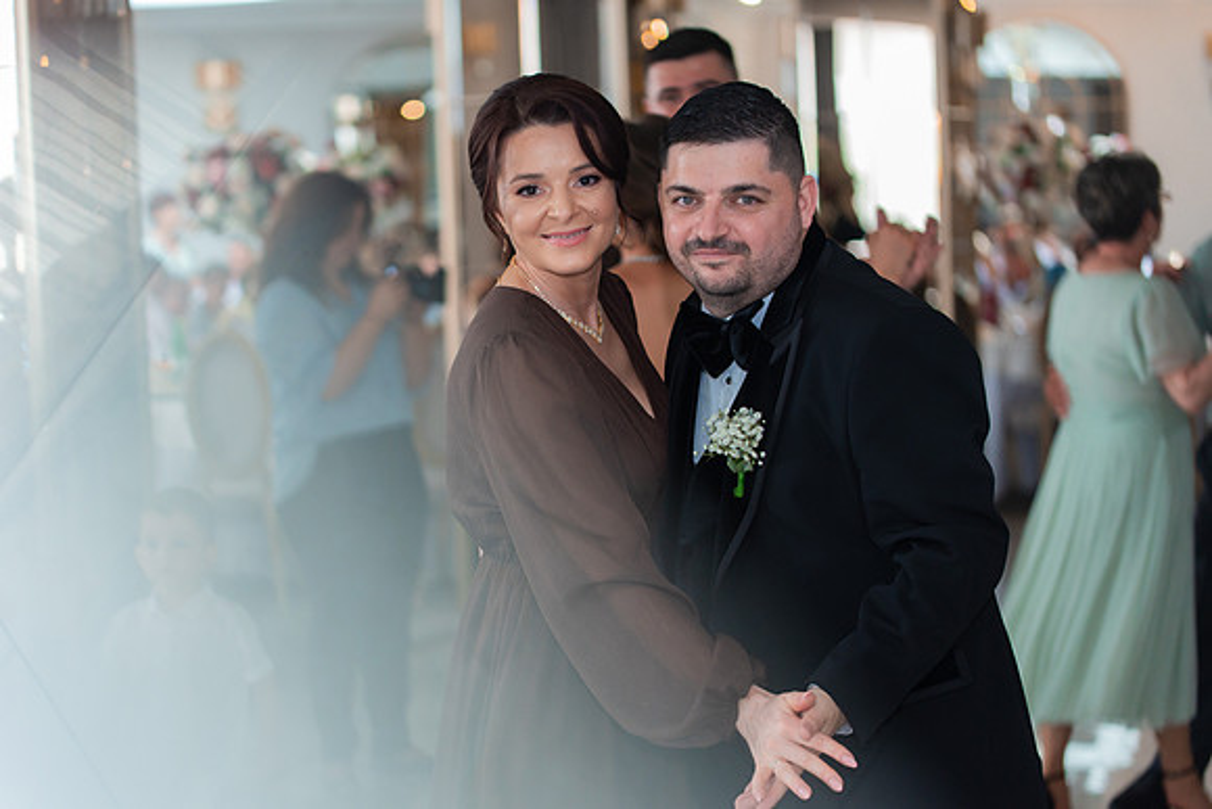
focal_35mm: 90
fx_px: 3031
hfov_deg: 22.6
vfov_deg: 15.2
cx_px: 606
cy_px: 404
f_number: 3
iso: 1600
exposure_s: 1/200
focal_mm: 90
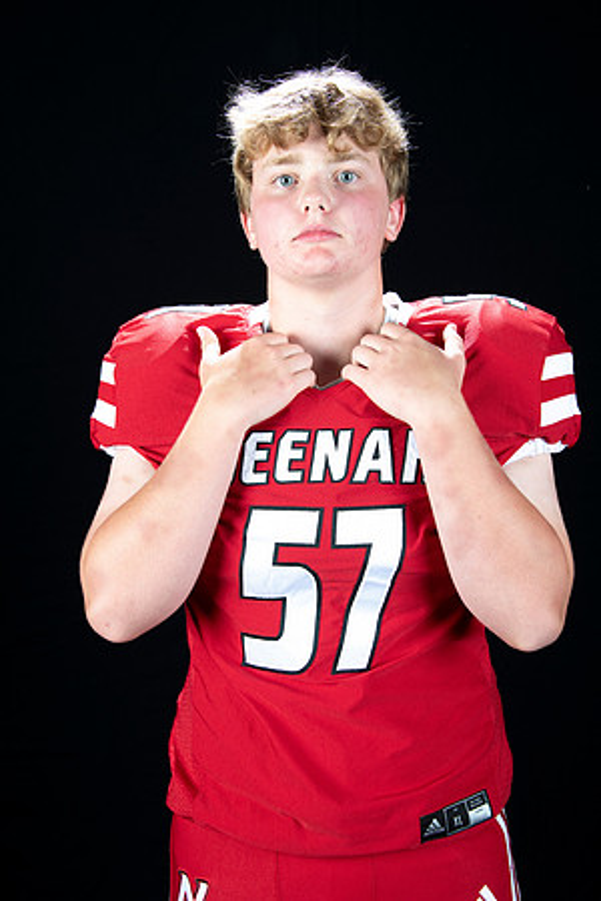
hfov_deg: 23.4
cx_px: 300
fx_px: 1452
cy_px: 450
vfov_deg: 34.5
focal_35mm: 58
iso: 320
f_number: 9
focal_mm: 58
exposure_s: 1/160
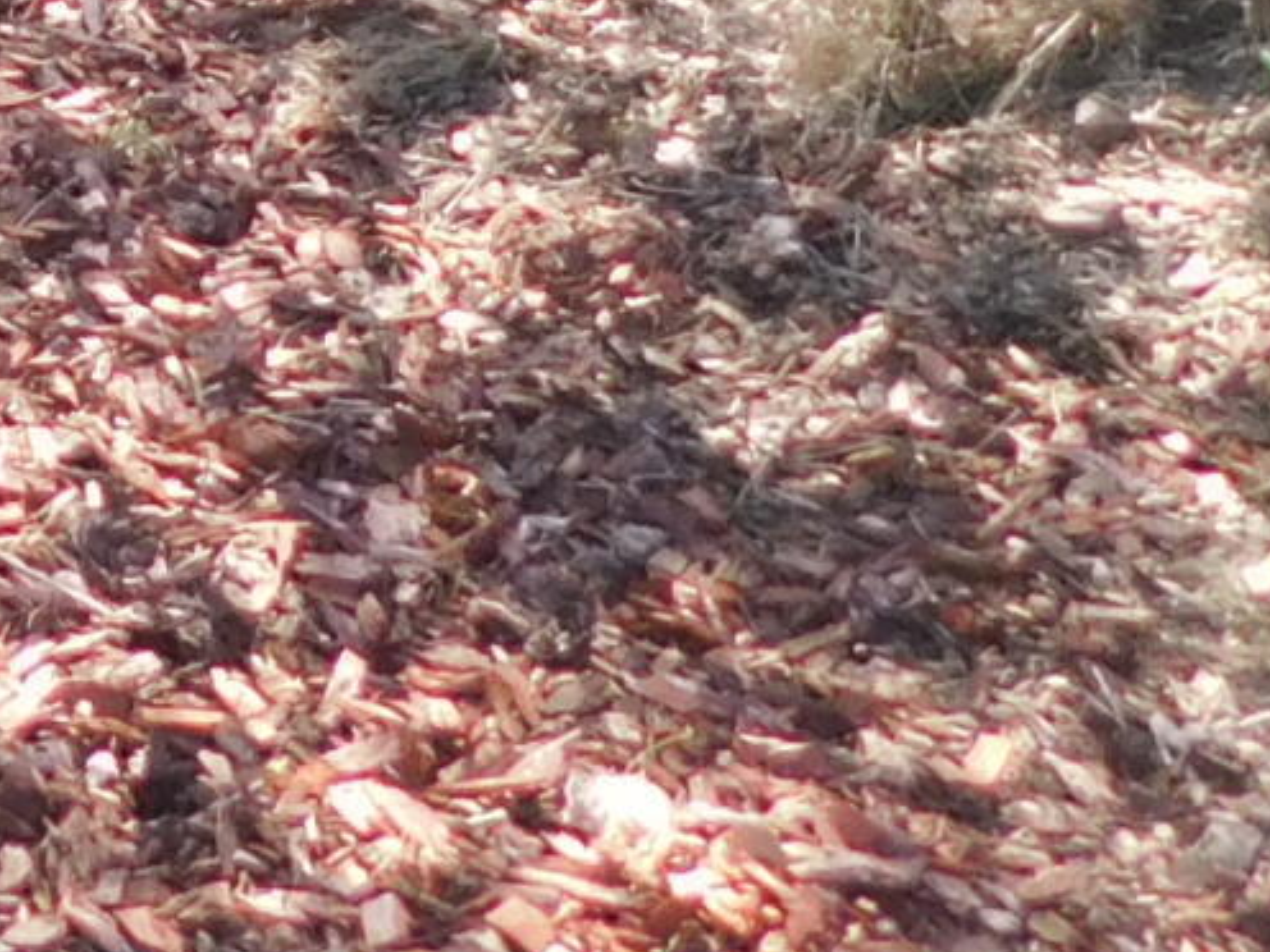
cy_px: -1269
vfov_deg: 9.6
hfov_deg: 12.1
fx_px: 5100
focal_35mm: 139
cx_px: -1495
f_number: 3
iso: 125
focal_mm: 4
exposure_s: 1/320
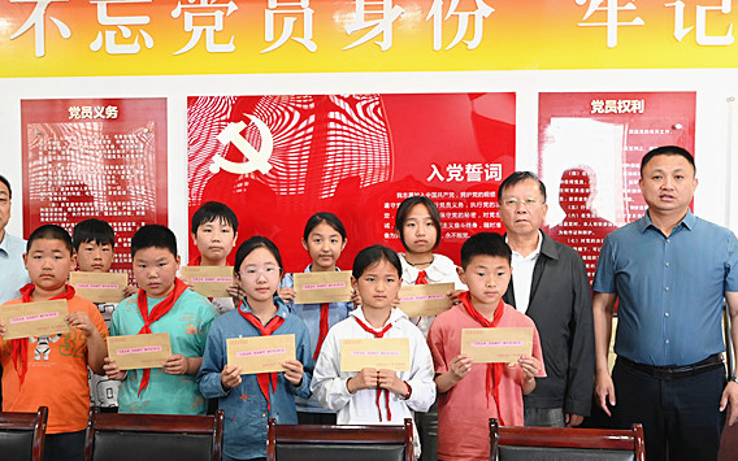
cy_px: 261
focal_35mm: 44
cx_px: 279
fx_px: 879
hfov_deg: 45.2
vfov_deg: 29.4
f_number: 7.1
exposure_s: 1/30
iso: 2800
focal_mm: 30.5
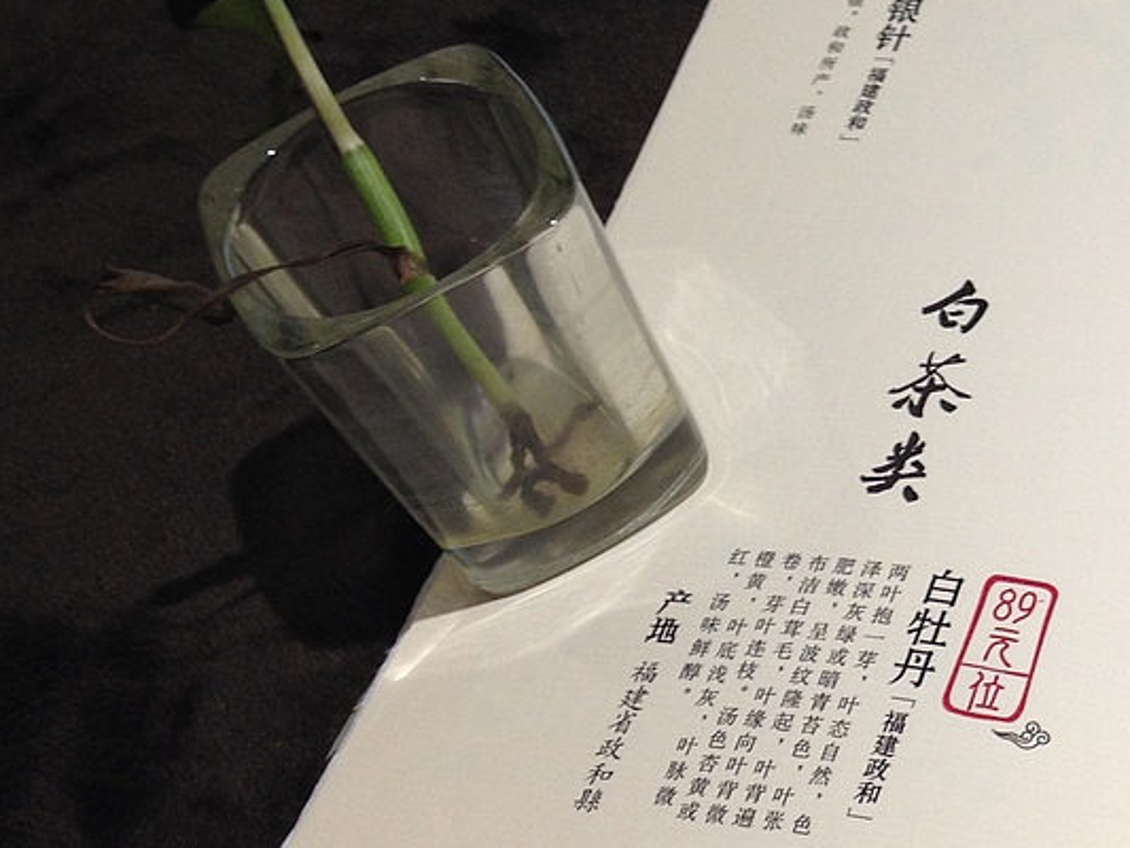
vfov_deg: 17.6
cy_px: 443
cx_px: 1283
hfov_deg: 21.9
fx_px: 2743
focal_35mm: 84
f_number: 2.4
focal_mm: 4.28
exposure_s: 1/20
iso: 50
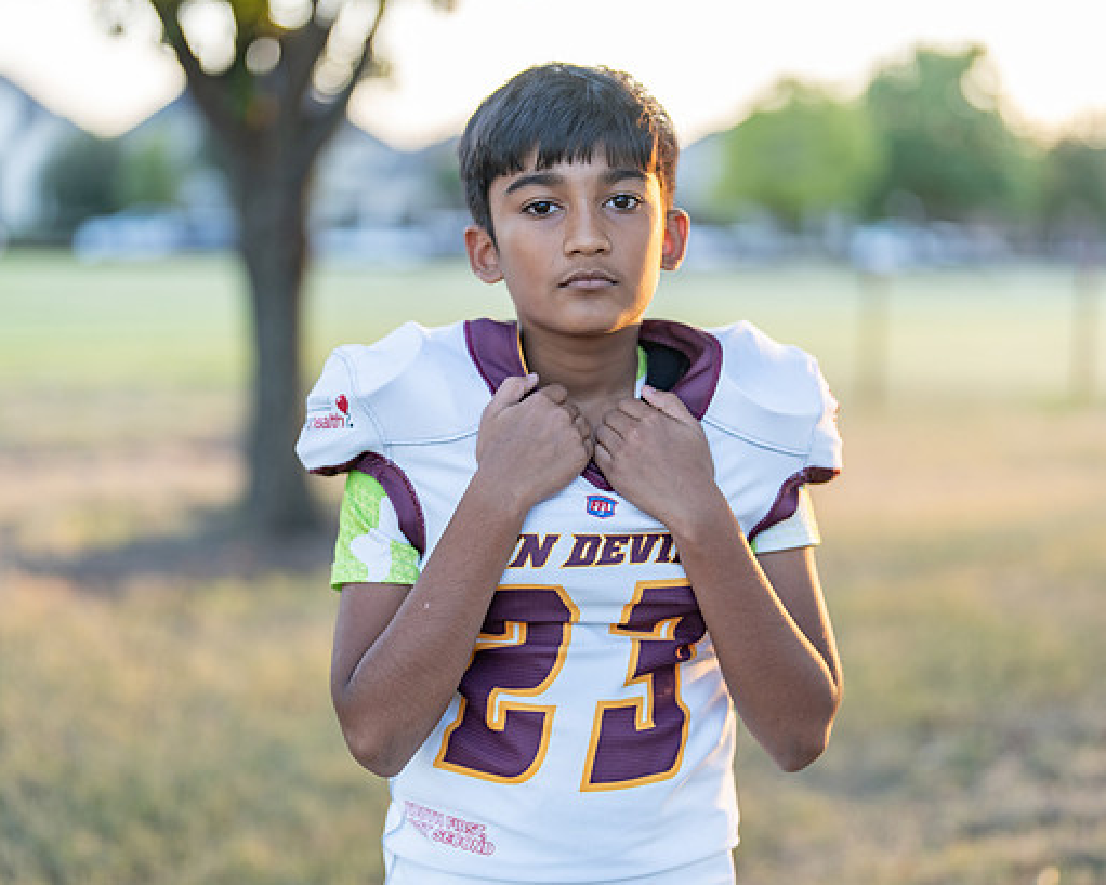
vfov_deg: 26.7
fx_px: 1866
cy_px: 439
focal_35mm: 57
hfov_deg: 33.0
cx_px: 574
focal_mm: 50
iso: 160
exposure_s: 1/500
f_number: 1.2
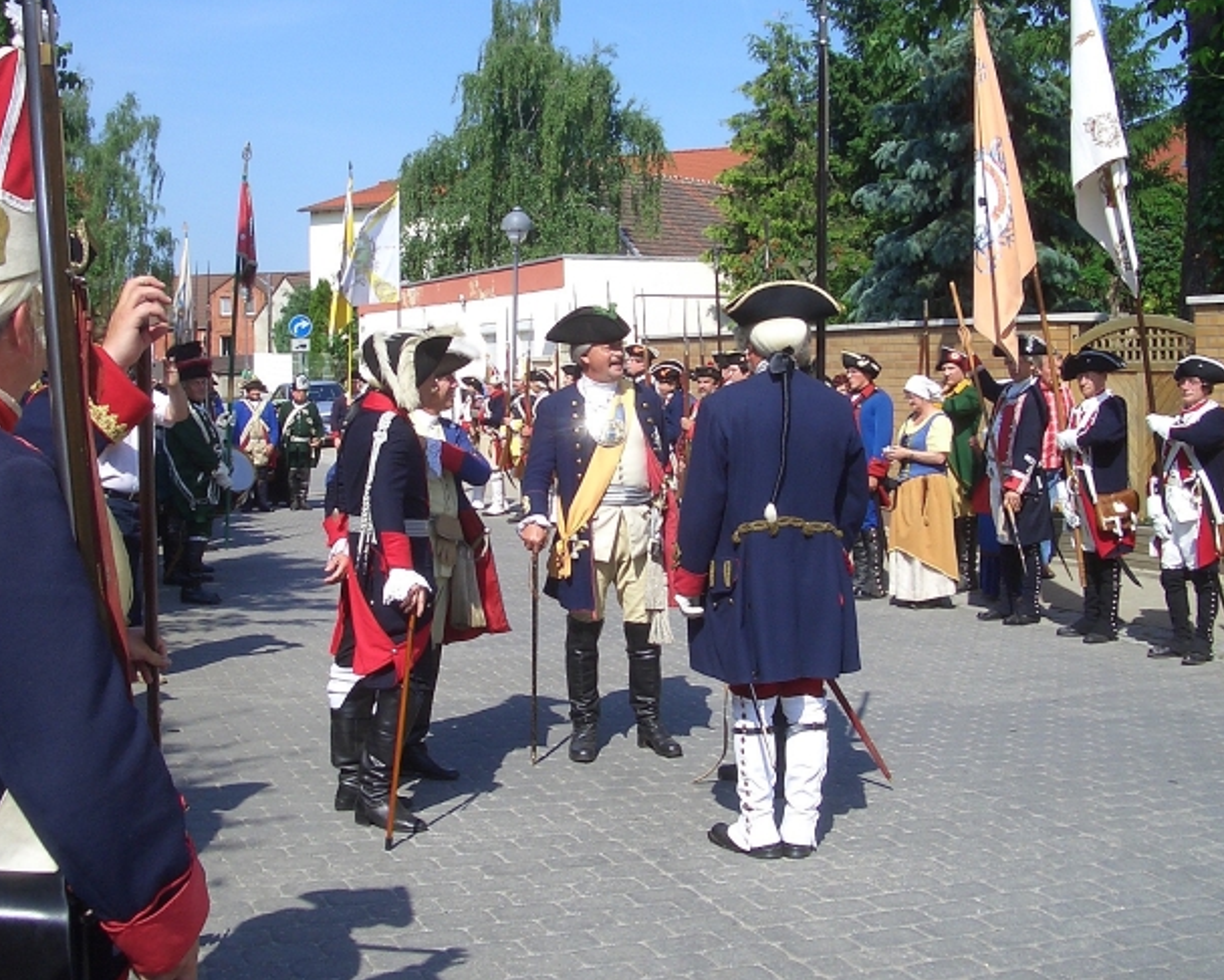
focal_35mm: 45
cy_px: 407
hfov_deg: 41.1
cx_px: 542
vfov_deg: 33.4
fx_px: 1631
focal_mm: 5.8
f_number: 4.3
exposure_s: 1/500
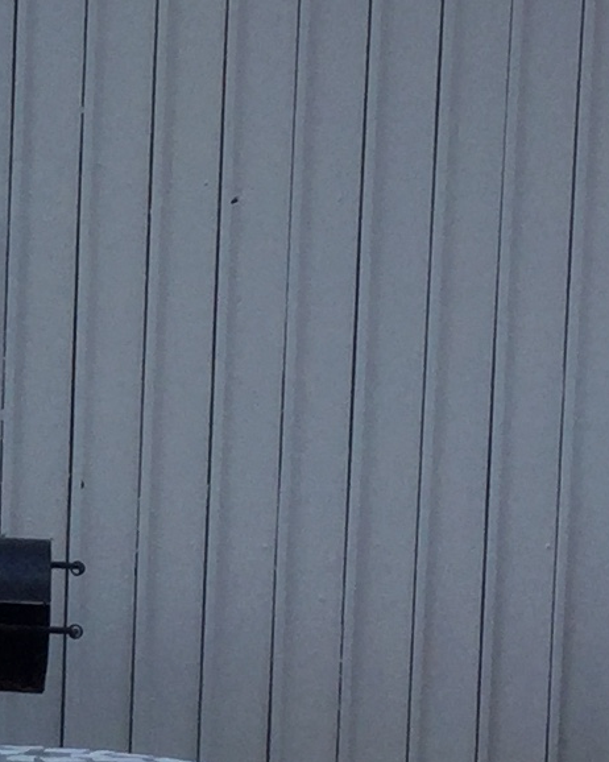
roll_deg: -0.8
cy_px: 622
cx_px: -343
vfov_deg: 11.2
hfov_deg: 8.8
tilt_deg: -2.8
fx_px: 3855
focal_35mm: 171
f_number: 2.4
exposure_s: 1/582
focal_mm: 3.3
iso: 25
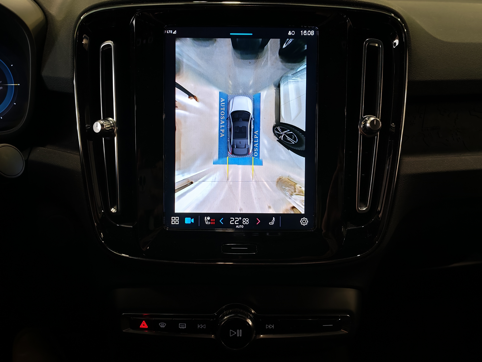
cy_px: 181
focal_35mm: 33
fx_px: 459
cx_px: 241
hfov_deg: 55.4
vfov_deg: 42.9
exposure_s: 1/100
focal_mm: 6.12
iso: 160
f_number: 1.9
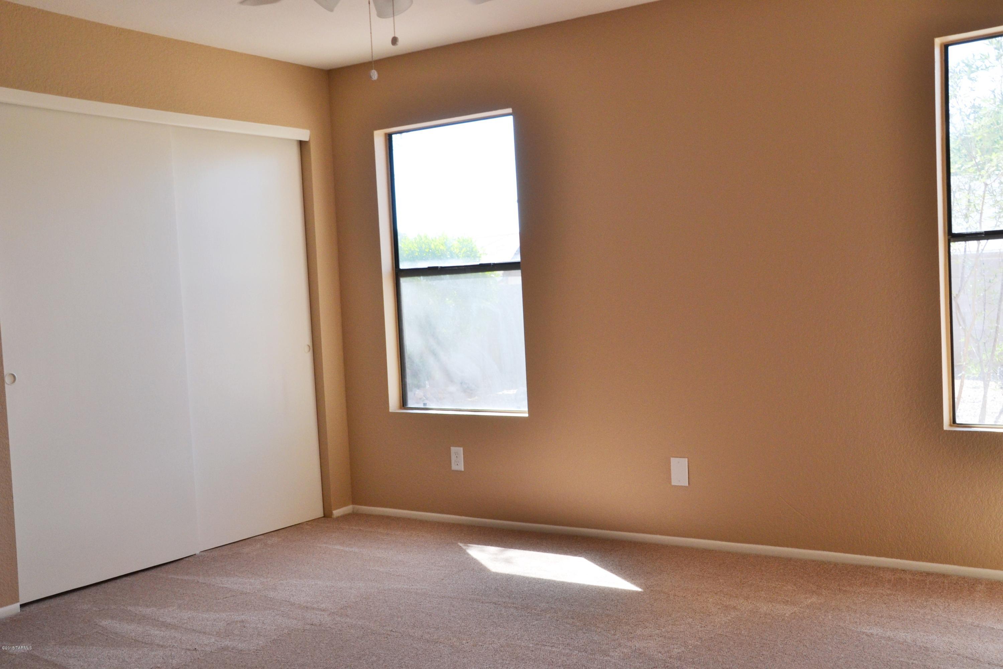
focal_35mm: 38
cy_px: 334
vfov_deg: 35.5
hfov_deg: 51.3
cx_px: 502
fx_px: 1045
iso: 400
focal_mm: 25
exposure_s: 1/250
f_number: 8
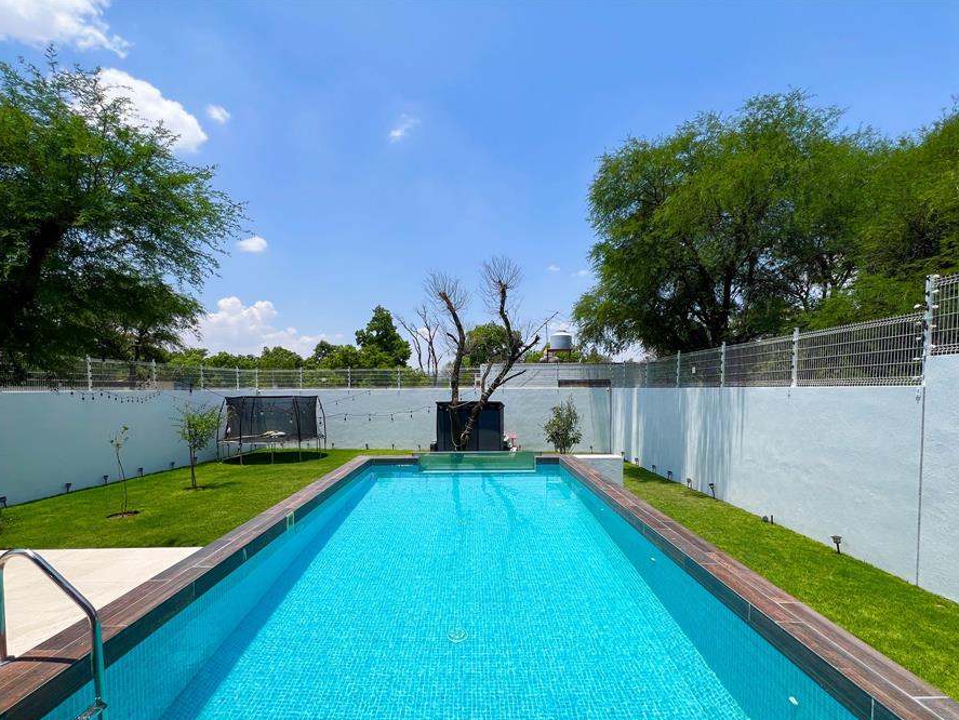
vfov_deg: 81.3
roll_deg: -0.2
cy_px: 413
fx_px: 416
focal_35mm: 15
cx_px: 474
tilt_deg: -2.8
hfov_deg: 98.1
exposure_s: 1/2370
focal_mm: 1.57
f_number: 1.8
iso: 32
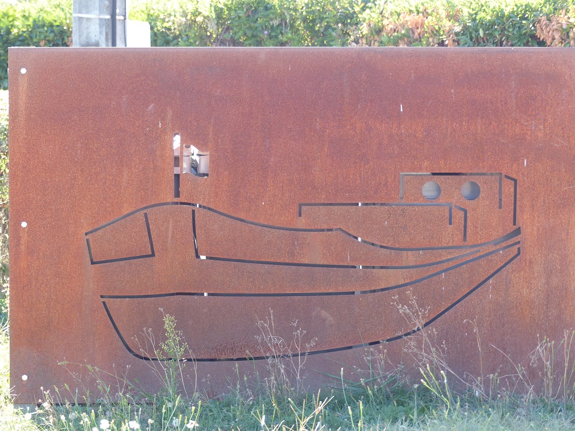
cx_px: 288
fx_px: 3007
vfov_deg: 8.2
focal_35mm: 181
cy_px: 216
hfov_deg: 10.9
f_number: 2.8
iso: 100
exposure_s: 1/125
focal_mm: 32.5
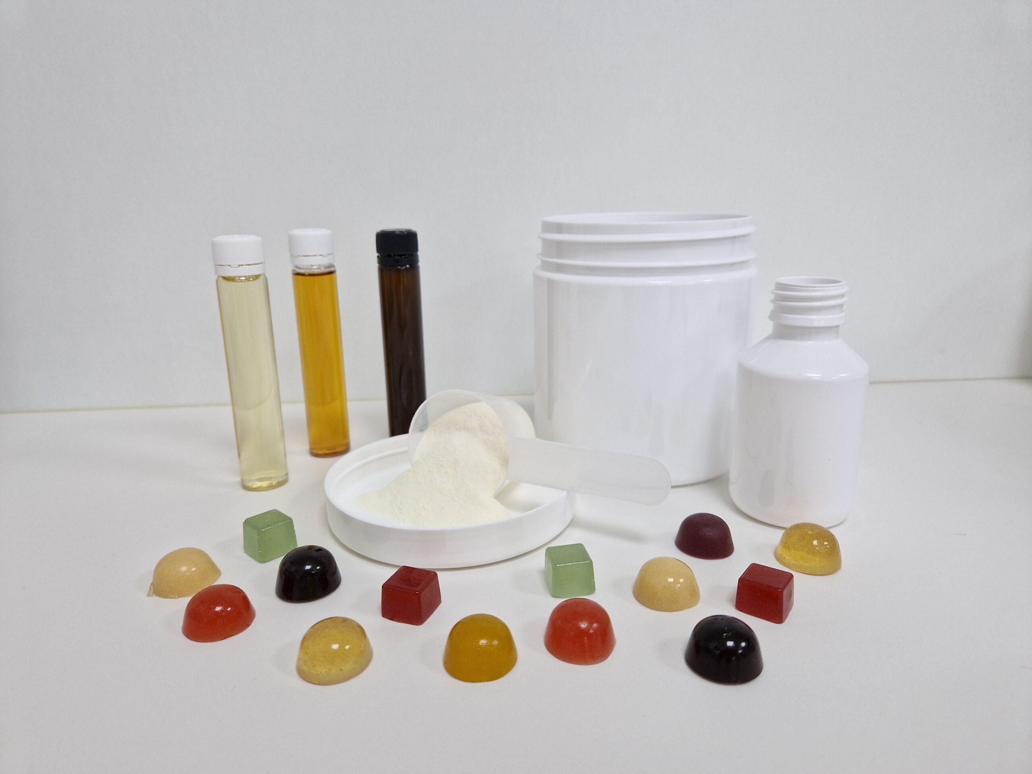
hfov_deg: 73.9
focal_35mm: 23
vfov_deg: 58.9
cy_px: 387
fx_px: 686
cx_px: 516
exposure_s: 1/305
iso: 50
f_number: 1.8
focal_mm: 5.4
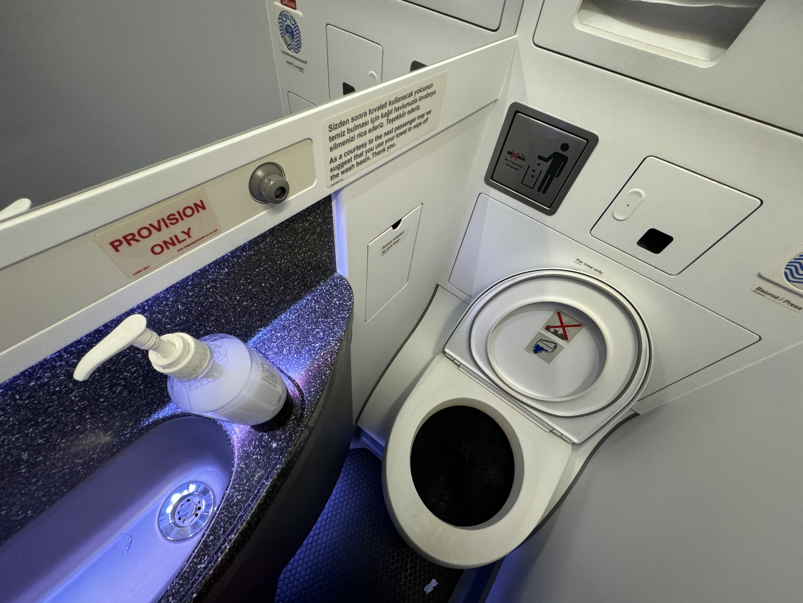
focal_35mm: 14
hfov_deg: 102.1
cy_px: 302
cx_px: 402
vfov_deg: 85.7
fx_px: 325
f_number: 2.2
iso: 500
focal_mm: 2.22
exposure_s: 1/52
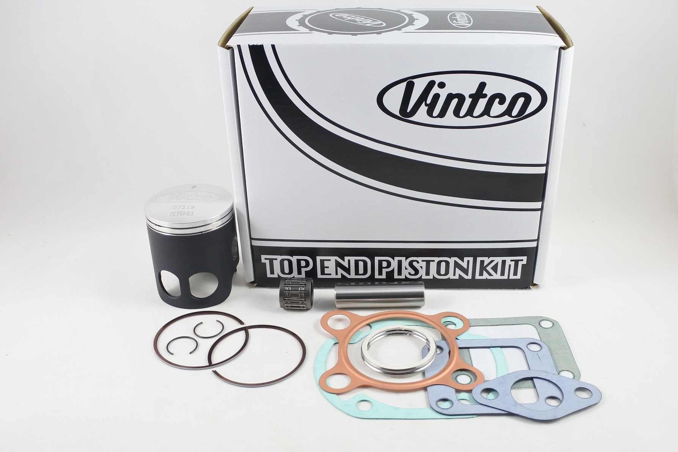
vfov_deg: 46.4
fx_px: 527
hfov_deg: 65.5
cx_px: 339
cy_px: 226
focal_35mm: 28
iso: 450
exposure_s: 1/125
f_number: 3.5
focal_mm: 10.4
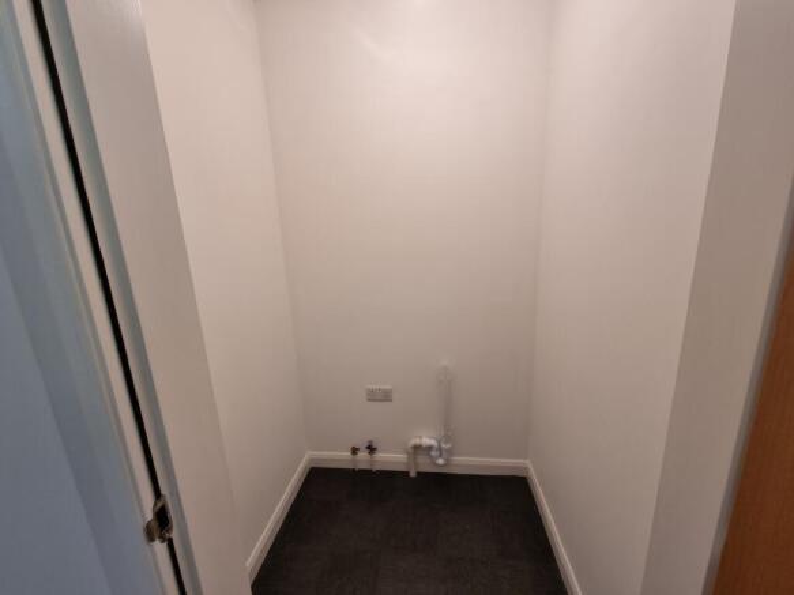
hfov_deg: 106.2
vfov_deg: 89.9
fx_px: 298
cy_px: 298
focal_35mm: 13
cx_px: 397
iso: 64
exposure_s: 1/50
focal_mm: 2.2
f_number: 2.2
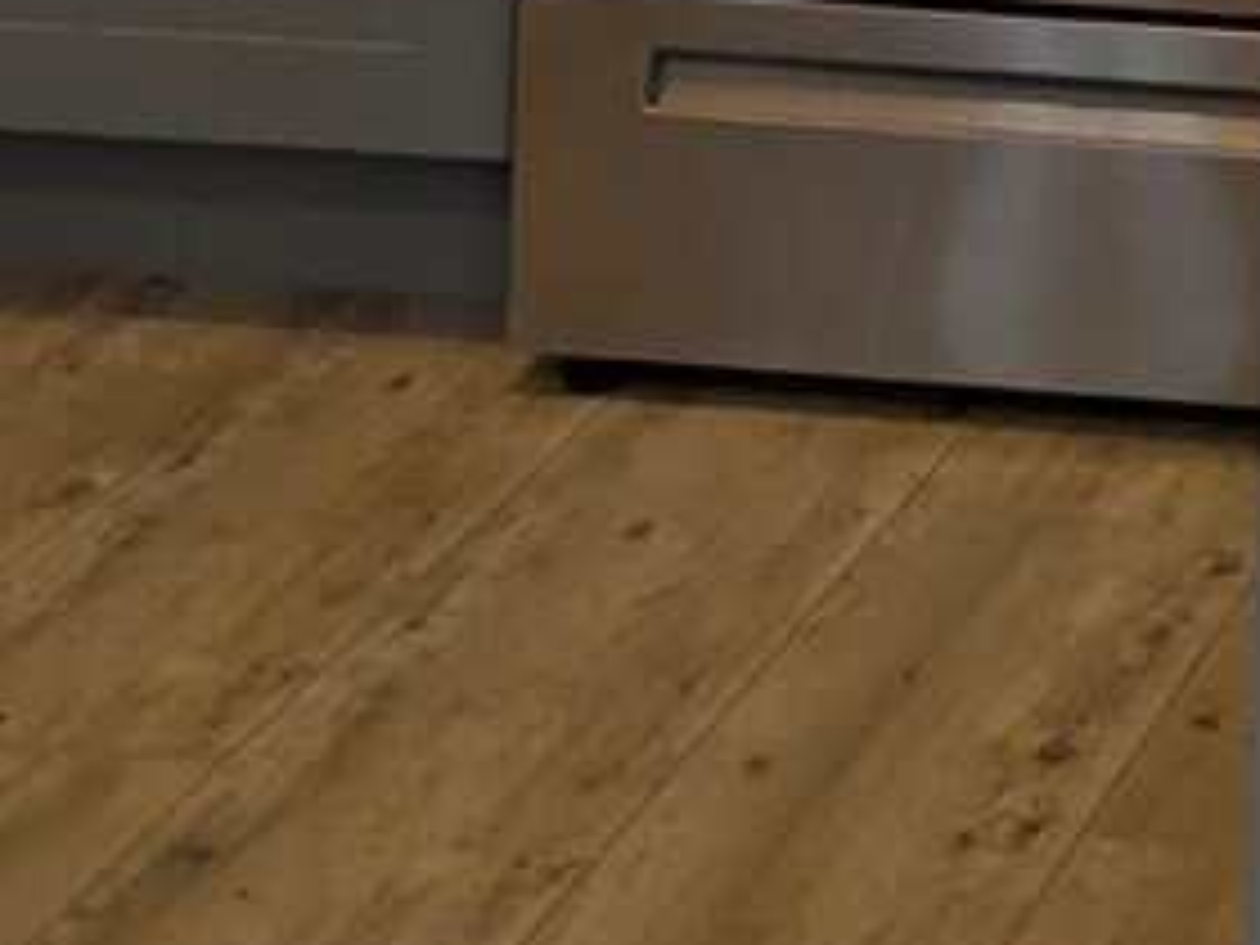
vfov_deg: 9.1
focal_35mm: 143
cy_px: -1472
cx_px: 2153
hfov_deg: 12.7
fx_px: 5205
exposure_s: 1/30
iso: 86
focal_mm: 5.43
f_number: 1.89
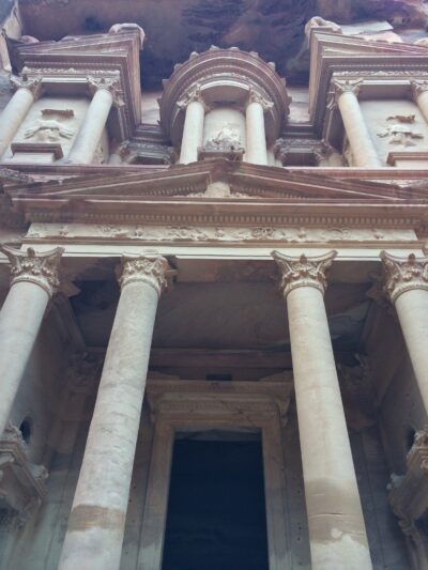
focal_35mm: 30
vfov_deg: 60.0
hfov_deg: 46.8
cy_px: 285
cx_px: 214
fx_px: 494
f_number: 2.2
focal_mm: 4.12
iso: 64
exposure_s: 1/30
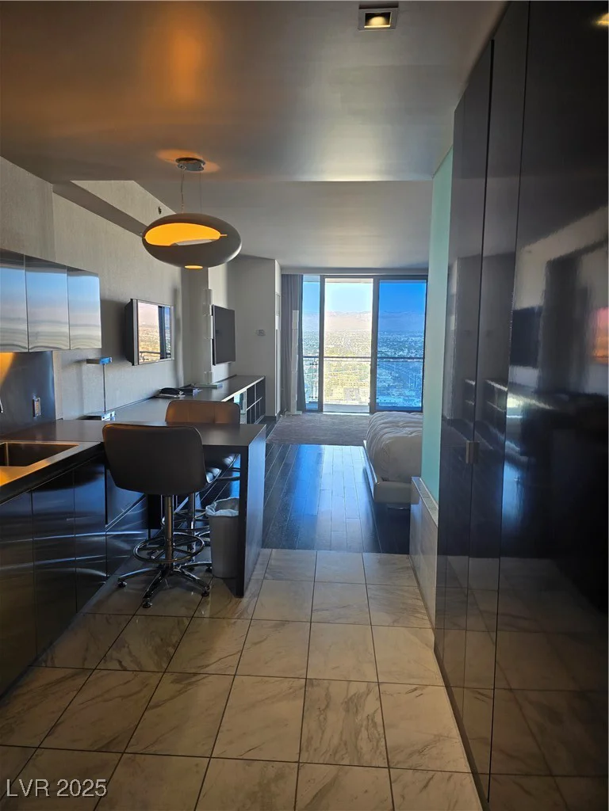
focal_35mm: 23
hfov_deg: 58.9
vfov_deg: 73.9
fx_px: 540
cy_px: 406
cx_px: 304
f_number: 1.7
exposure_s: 1/120
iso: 40
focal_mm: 6.3
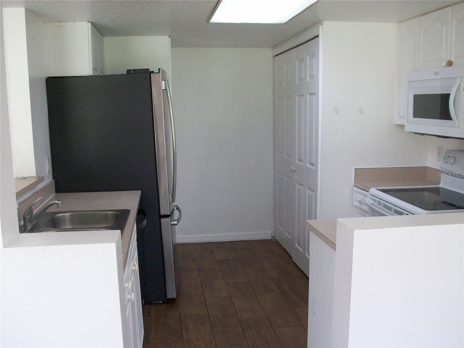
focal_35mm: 34
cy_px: 174
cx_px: 232
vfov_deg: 41.8
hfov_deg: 54.0
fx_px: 456
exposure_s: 1/146
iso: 160
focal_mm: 5.7
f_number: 2.8
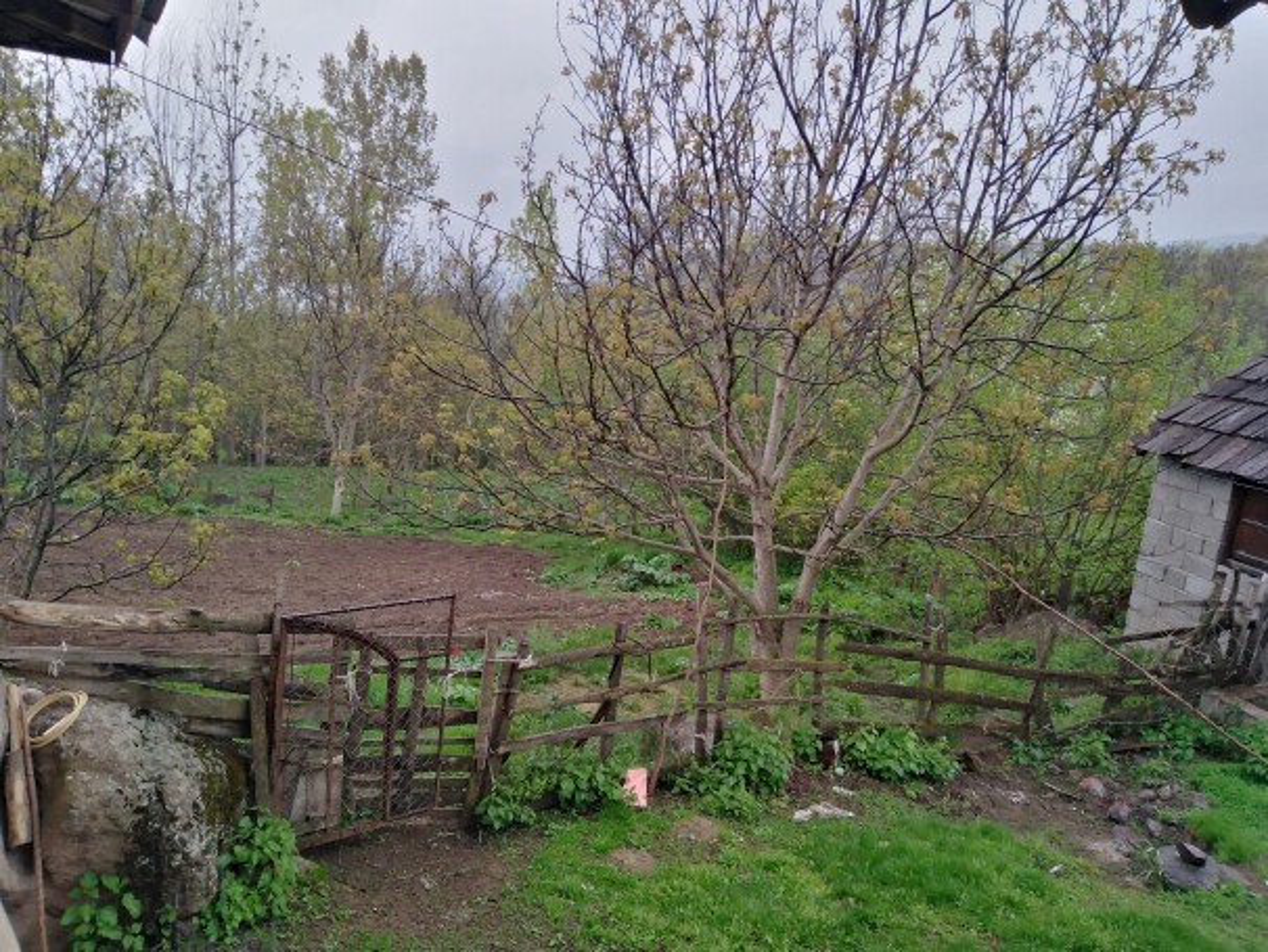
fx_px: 953
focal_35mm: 26
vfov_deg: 53.1
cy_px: 476
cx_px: 634
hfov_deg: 67.3
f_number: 1.8
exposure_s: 1/60
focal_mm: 3.59
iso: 130
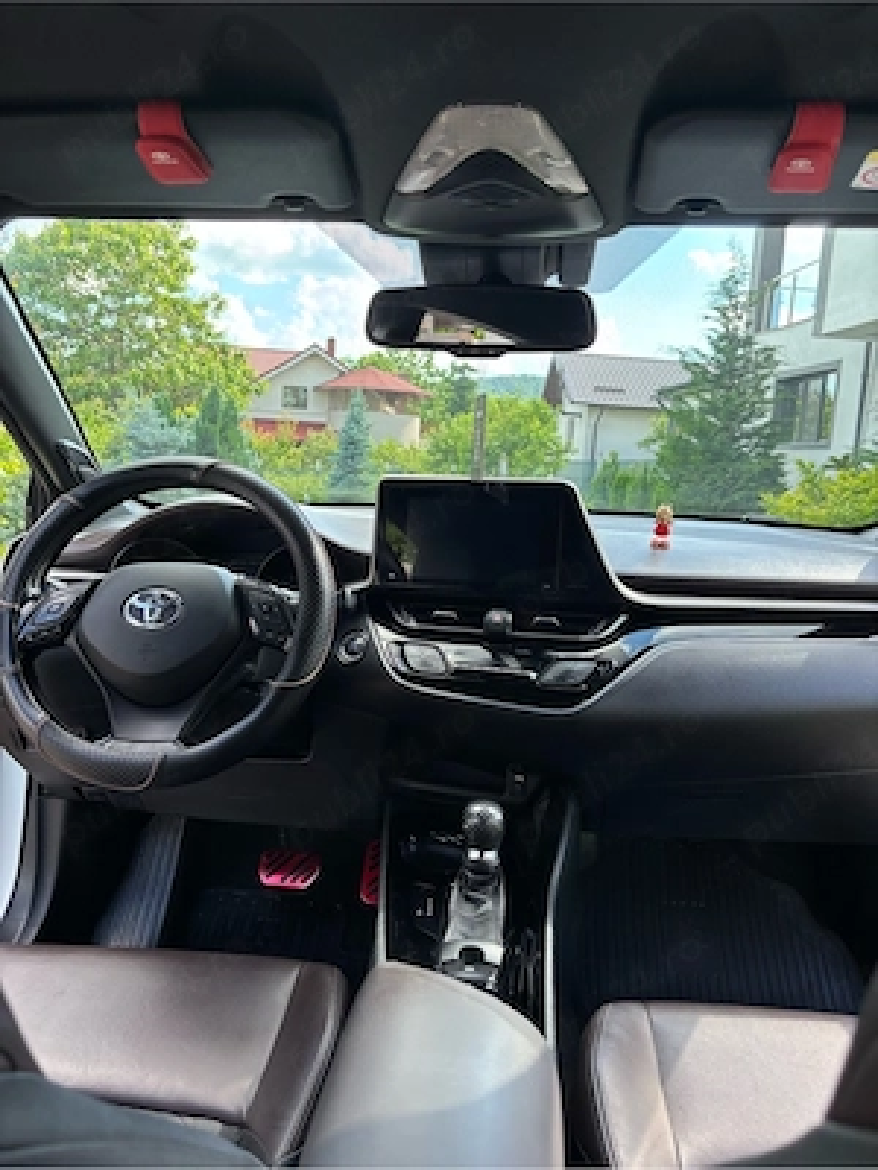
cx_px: 439
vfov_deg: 67.3
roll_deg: -4.7
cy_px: 585
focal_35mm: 26
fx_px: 879
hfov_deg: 53.1
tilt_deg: -8.7
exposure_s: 1/213
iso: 40
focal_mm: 5.96
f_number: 1.6
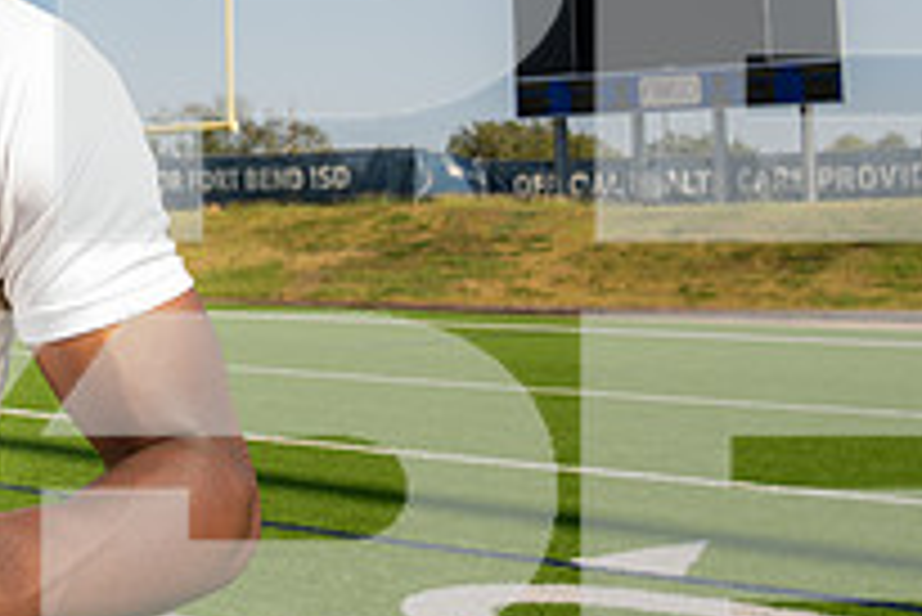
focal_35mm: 68
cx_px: -31
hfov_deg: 27.6
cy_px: 7
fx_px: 1743
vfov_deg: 19.5
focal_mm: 24
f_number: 7.1
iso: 50
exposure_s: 1/125
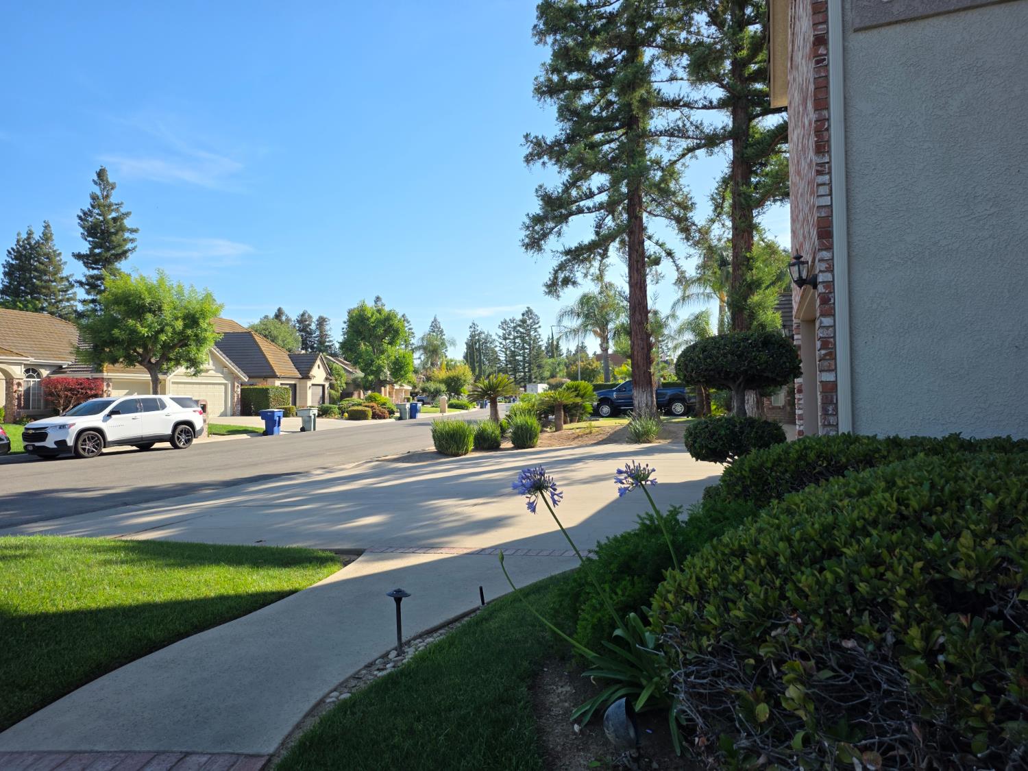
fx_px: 683
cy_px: 386
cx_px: 514
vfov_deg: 58.9
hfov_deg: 73.9
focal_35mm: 23
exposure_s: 1/3608
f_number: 1.7
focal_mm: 6.25
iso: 80
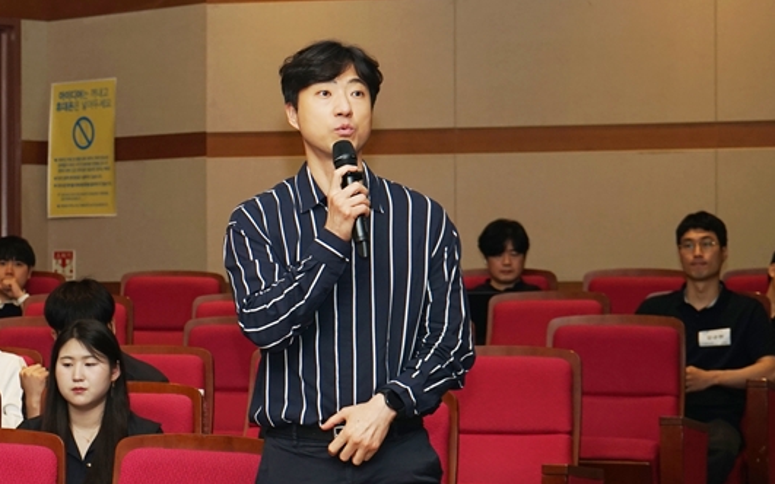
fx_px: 2514
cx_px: 86
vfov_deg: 11.0
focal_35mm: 119
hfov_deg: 17.3
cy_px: 250
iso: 400
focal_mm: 62
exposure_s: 1/100
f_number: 6.3
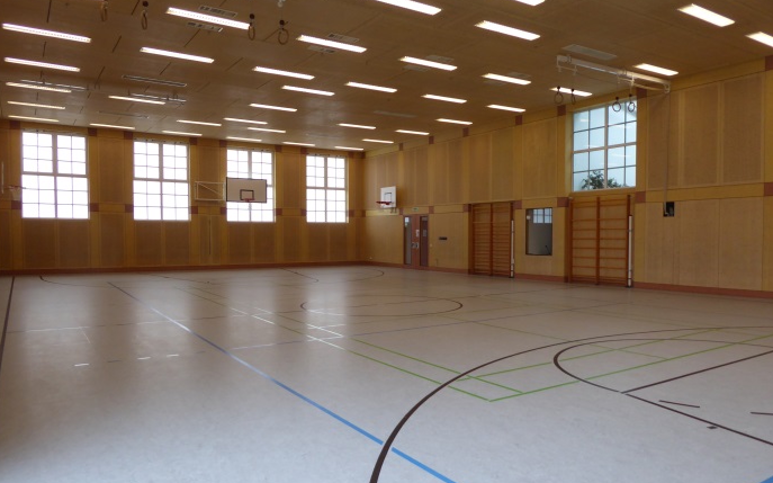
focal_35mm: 27
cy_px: 262
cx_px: 380
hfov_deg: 68.4
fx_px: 569
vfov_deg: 46.0
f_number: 3.3
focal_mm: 4.3
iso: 160
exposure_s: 1/60
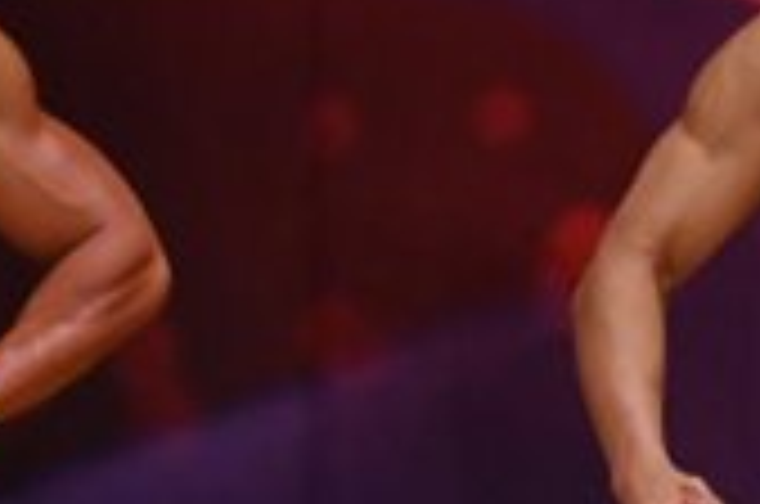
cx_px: -771
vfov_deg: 1.0
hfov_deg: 1.6
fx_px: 27561
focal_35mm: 1308
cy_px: 626
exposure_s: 1/400
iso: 3200
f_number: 5.6
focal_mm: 190
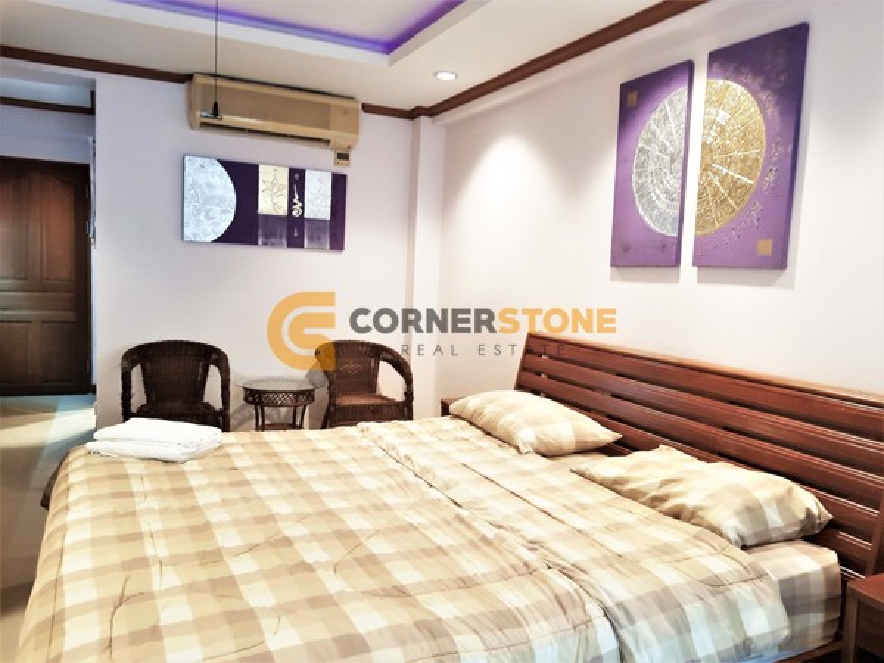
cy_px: 332
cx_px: 442
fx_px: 664
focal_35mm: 26
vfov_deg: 53.1
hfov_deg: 67.3
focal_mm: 4.2
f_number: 1.7
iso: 250
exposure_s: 1/20
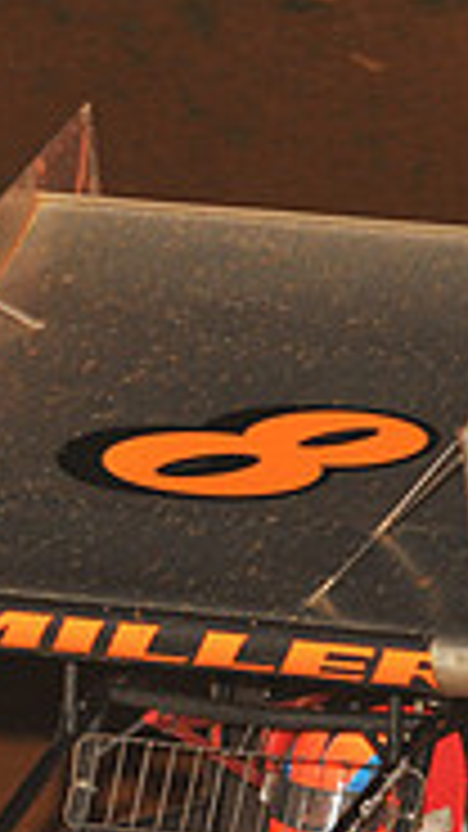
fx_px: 9778
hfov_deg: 2.7
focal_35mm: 443
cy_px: 758
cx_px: 90
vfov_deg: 4.9
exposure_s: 1/320
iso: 1000
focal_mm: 135
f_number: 6.3
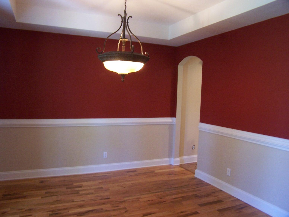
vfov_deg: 37.7
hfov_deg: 49.0
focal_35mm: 38
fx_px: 317
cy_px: 108
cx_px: 144
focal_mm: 6.3
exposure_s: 1/8
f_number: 2.8
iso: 140
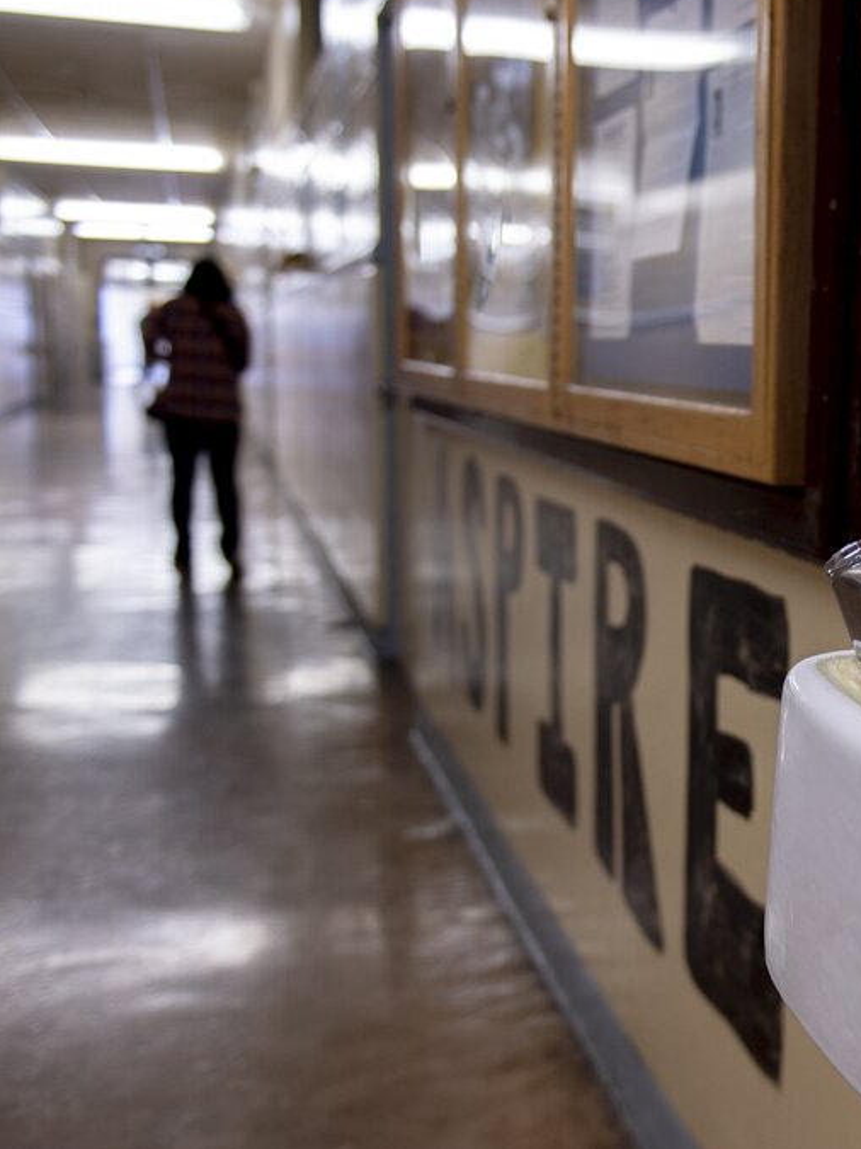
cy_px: 600
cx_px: 829
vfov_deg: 36.2
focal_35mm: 53
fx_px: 1758
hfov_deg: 26.3
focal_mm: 31
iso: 640
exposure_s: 1/160
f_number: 2.8
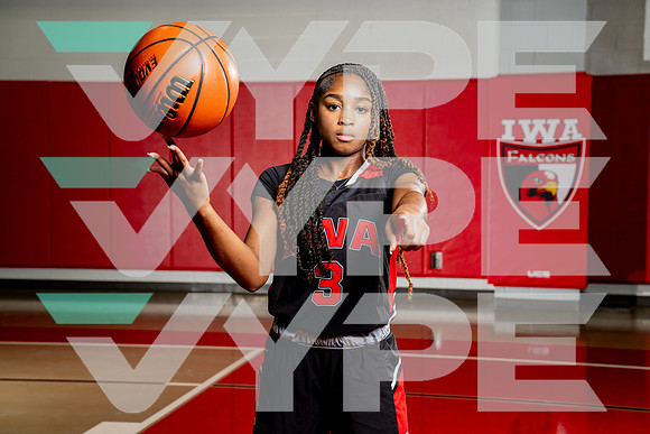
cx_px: 325
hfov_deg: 31.1
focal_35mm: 65
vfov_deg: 21.0
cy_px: 217
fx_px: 1169
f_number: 5.6
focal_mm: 64
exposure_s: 1/250
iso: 400
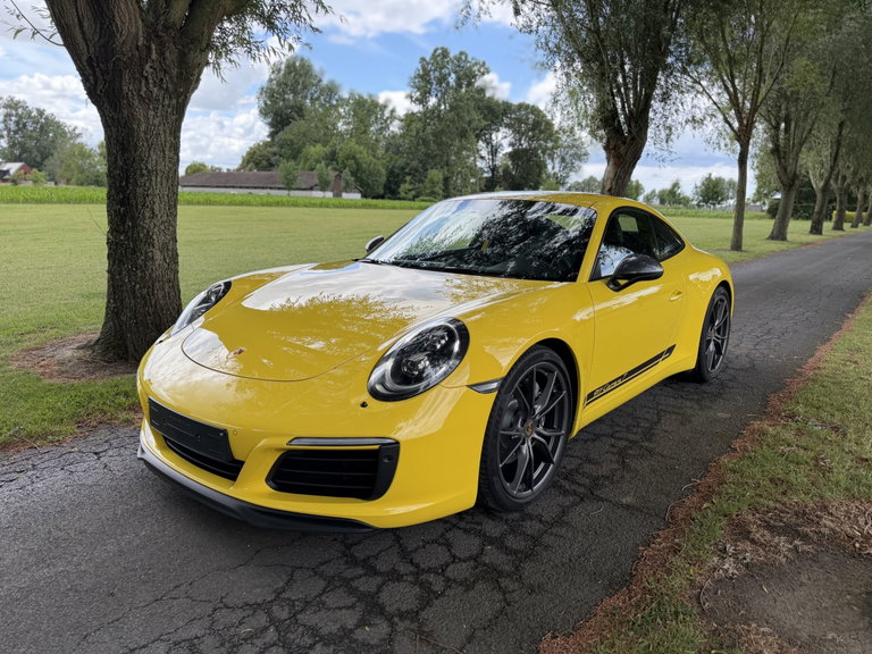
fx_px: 605
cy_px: 327
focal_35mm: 24
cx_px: 436
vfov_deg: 56.8
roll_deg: -2.2
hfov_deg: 71.6
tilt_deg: -11.4
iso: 100
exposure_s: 1/1271
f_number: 1.78
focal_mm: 6.76
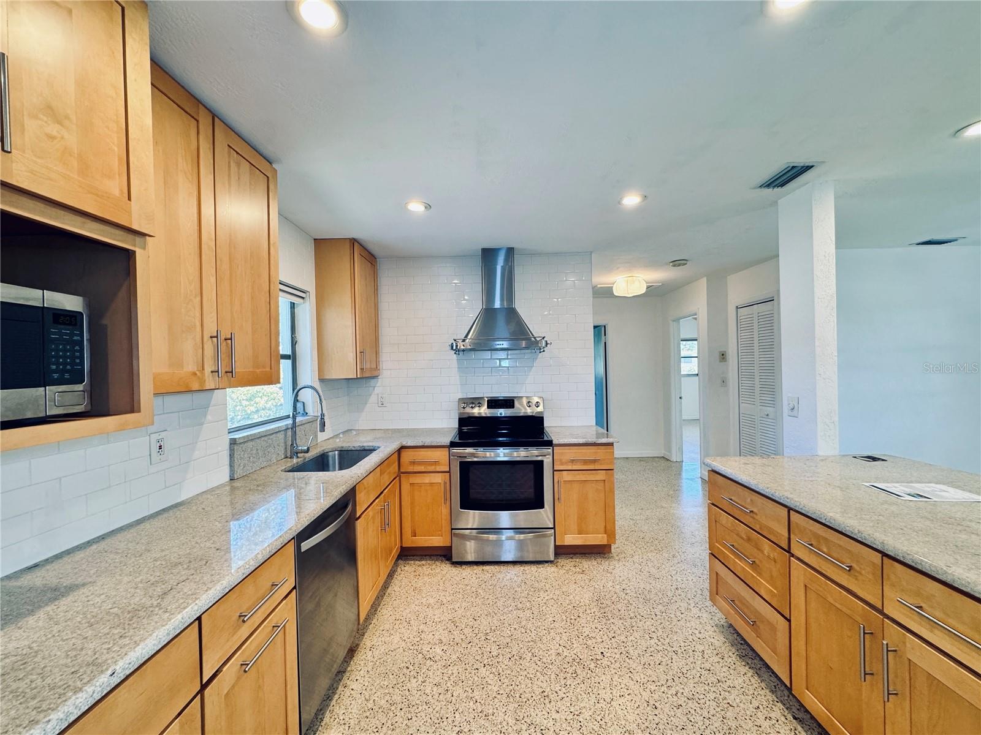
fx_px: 397
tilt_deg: -1.2
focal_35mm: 14
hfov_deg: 102.1
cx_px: 490
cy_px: 368
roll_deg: +1.2
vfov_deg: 85.7
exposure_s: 1/60
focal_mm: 2.22
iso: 200
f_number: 2.2
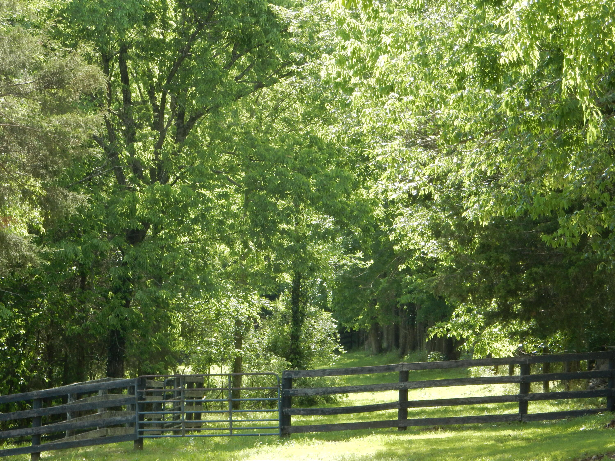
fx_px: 2914
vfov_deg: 9.1
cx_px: 308
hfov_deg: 12.0
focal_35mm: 164
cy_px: 230
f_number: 6
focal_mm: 29.2
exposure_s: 1/80
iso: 125
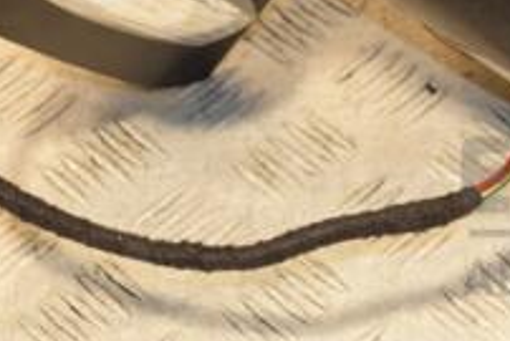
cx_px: 414
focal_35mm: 187
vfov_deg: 7.2
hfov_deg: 11.0
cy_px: -162
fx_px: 2651
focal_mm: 42
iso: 800
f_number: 4.8
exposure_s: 1/200
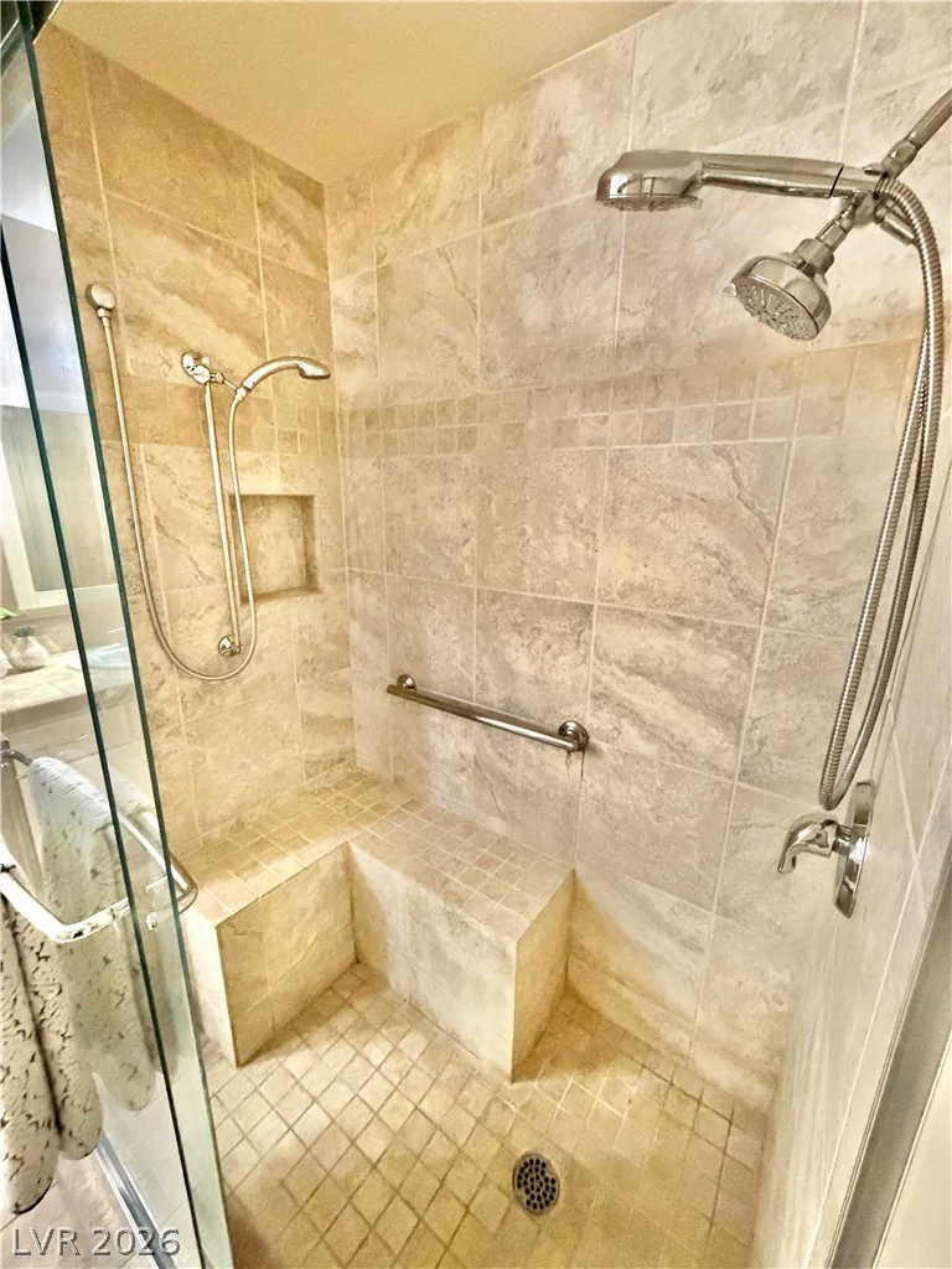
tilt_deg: -14.6
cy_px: 634
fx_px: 513
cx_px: 476
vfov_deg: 102.1
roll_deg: +0.0
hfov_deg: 85.7
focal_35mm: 14
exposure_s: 1/60
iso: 1250
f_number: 2.2
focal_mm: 2.22
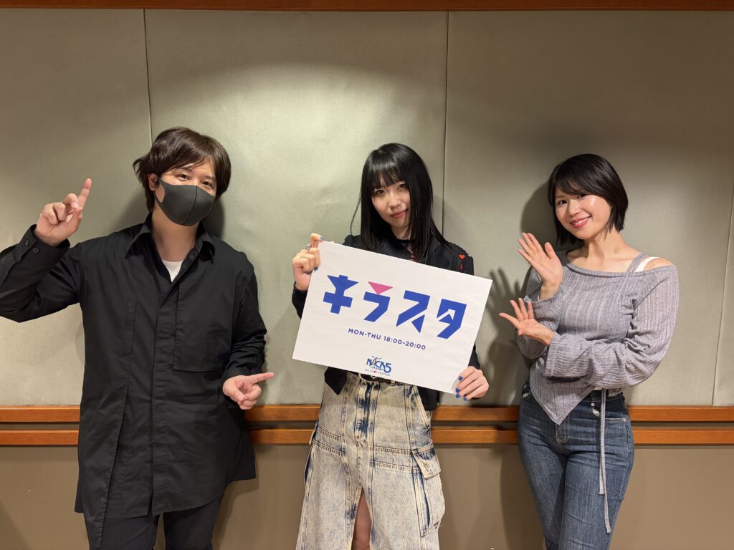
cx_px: 367
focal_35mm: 26
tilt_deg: -8.2
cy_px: 275
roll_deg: +0.1
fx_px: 551
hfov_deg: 67.3
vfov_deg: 53.1
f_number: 1.6
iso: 320
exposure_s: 1/50
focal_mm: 5.96
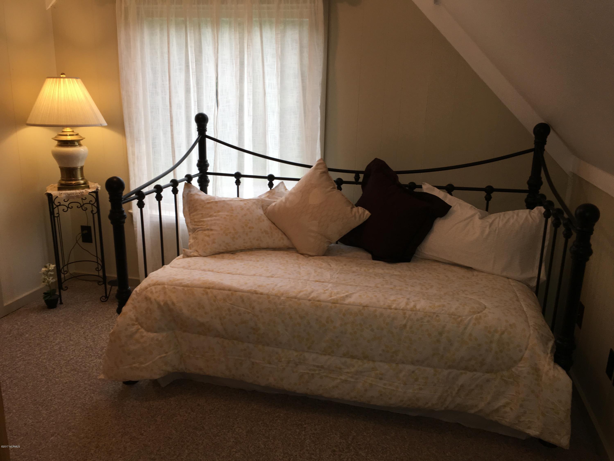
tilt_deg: -14.6
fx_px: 514
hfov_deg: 61.7
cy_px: 230
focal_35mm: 29
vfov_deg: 48.2
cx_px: 307
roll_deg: -0.9
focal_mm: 4.15
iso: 40
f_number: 2.2
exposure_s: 1/30
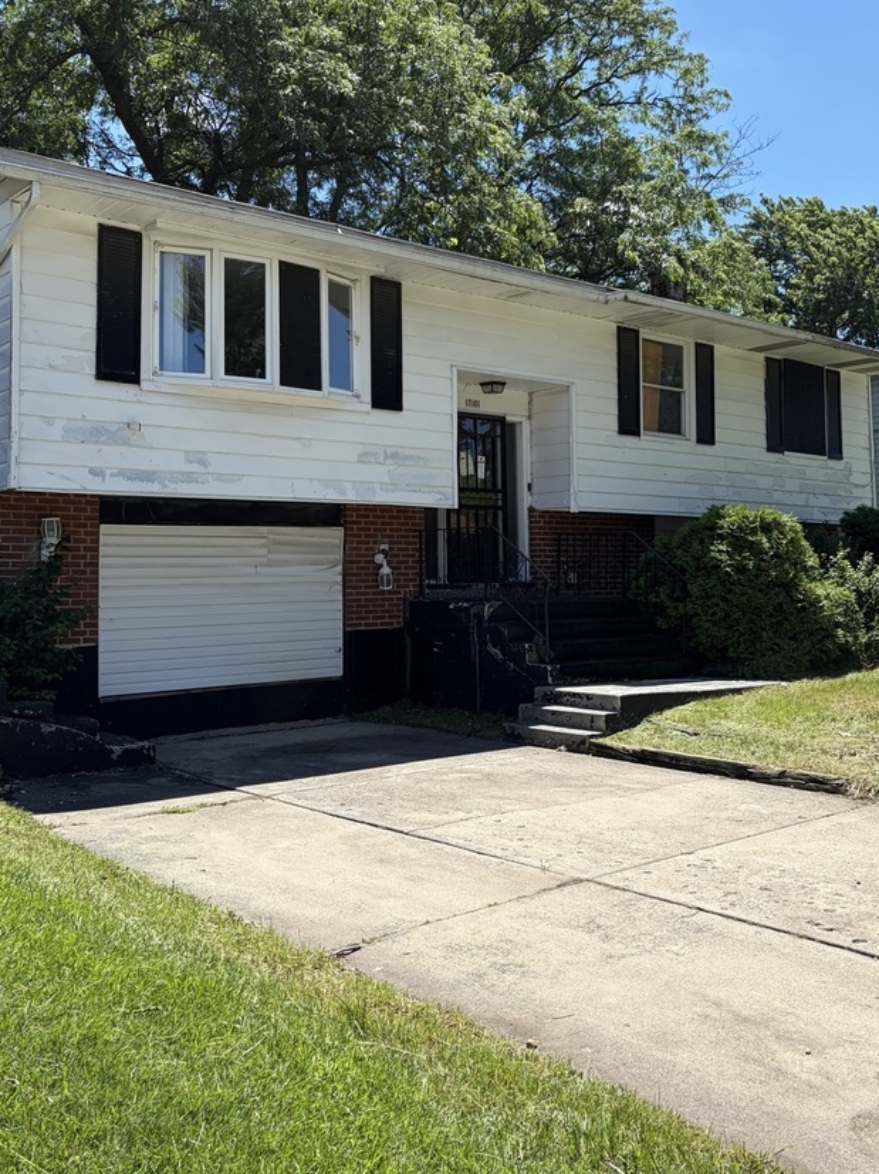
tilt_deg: +3.2
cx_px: 503
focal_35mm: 34
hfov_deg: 41.7
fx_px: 1152
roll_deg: +1.1
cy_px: 515
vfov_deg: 53.8
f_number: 1.6
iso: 50
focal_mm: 5.96
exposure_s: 1/2141
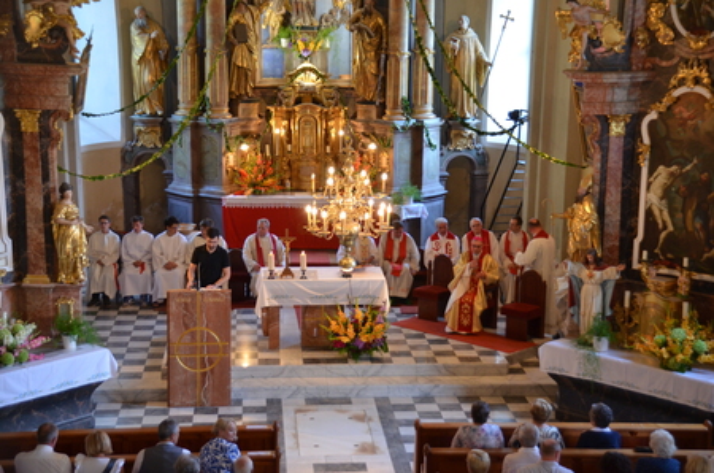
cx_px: 357
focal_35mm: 78
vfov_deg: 17.4
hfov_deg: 26.0
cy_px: 236
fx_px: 1544
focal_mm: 52
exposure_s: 1/40
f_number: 4.8
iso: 800
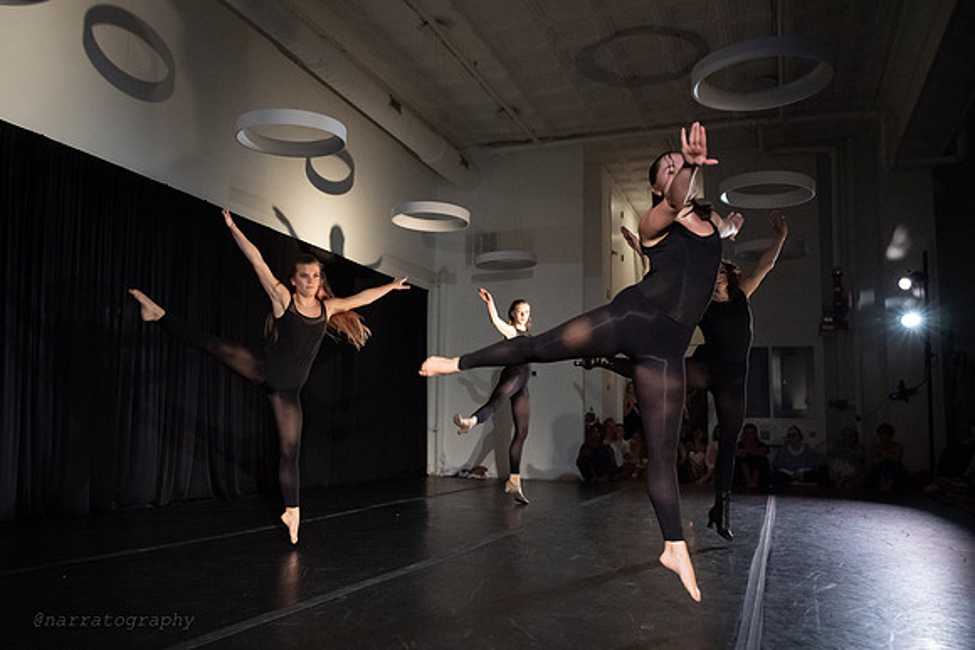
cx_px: 458
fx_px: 840
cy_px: 323
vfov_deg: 42.3
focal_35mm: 31
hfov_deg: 60.2
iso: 6400
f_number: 4
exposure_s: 1/400
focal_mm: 28
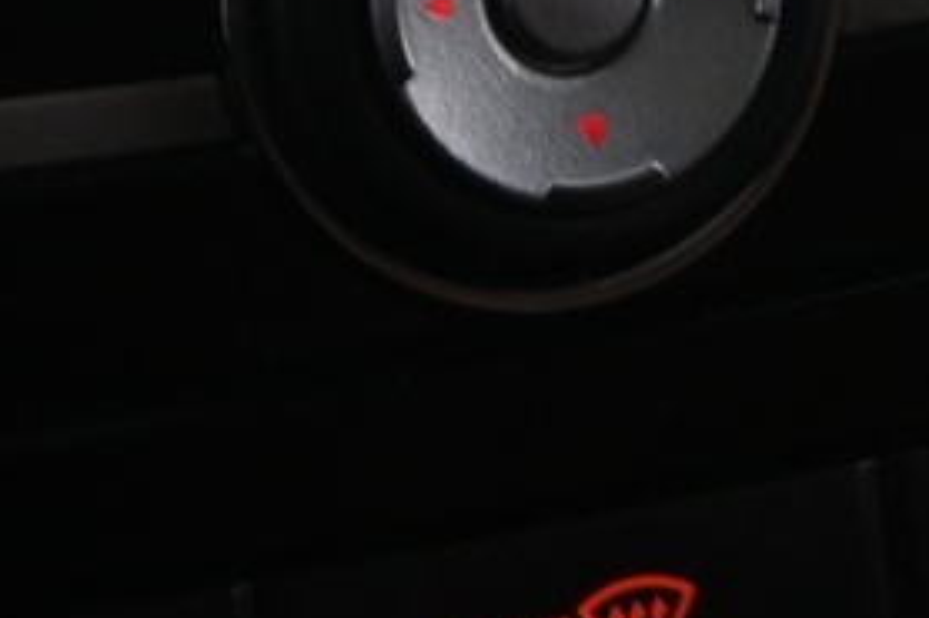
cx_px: 344
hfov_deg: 9.8
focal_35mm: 210
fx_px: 5416
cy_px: -975
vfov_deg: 6.2
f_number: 4.2
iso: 1000
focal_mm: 24
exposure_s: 1/15
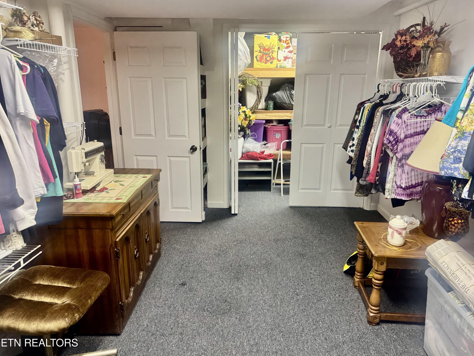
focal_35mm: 25
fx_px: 342
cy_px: 174
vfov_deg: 54.9
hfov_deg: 69.4
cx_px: 247
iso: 320
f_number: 1.78
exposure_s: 1/60
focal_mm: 6.76
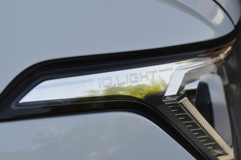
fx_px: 552
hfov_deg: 24.6
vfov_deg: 16.5
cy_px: 80
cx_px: 120
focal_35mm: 82
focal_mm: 55
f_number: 10
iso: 400
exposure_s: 1/320
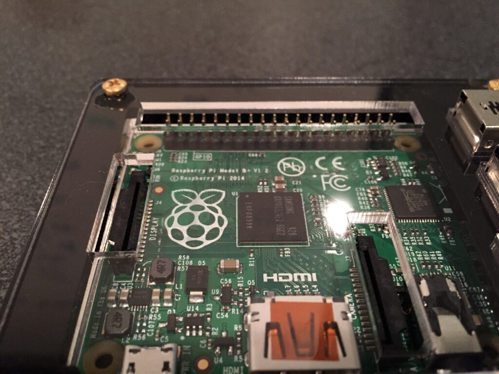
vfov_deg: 48.2
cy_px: 187
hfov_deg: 61.7
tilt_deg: -45.4
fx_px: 418
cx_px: 250
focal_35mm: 29
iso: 250
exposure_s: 1/24
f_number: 2.2
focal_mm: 4.15
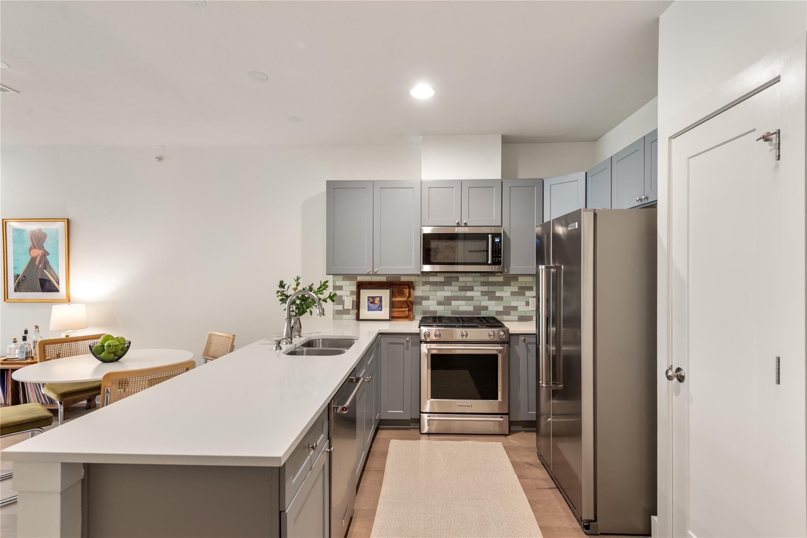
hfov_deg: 90.0
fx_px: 404
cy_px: 269
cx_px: 404
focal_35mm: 18
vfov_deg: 67.4
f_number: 8
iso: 400
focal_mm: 18
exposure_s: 1
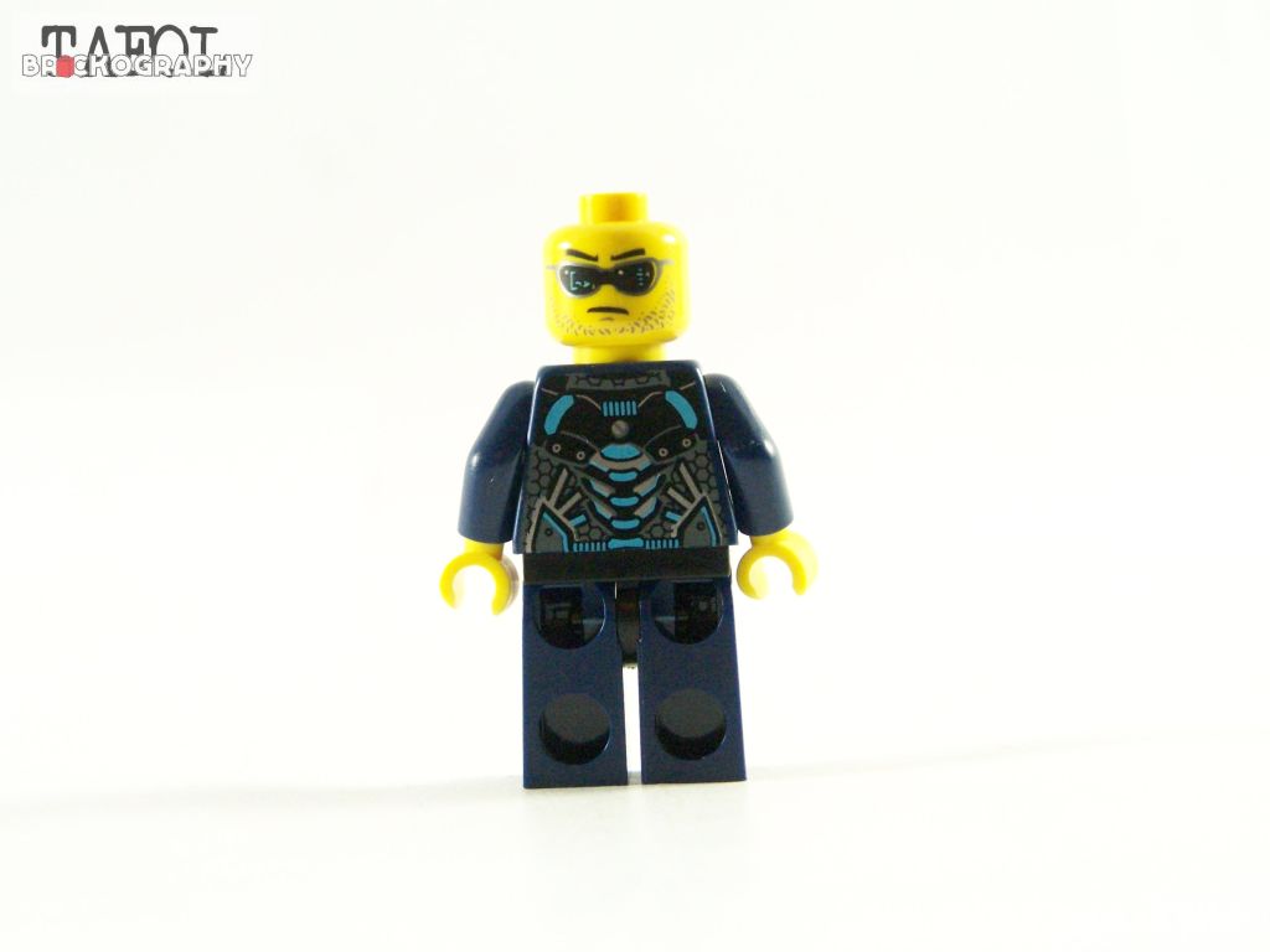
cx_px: 635
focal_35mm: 117
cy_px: 476
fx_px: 4293
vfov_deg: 12.7
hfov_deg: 16.8
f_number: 3.6
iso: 400
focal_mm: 19.4
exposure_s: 1/60
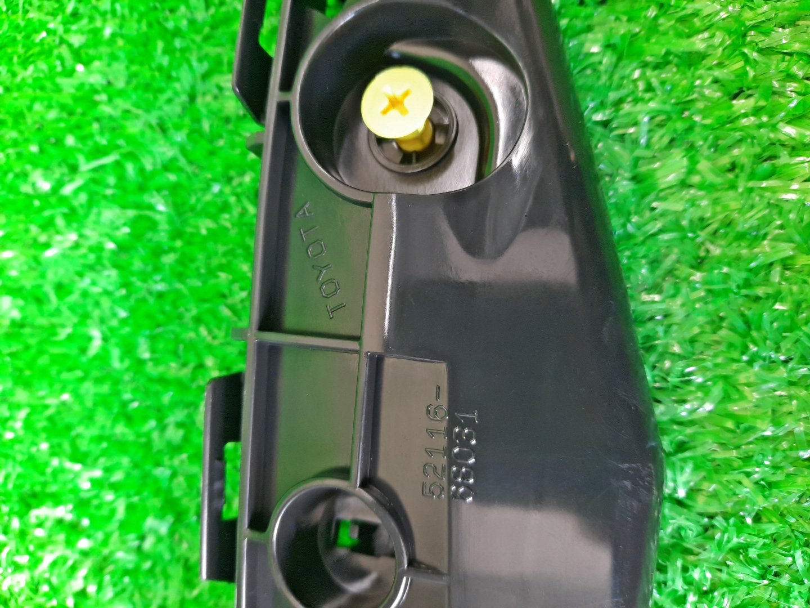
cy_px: 304
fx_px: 585
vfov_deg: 54.9
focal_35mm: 25
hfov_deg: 69.4
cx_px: 405
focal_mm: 4.6
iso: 326
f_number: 2
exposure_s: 1/50
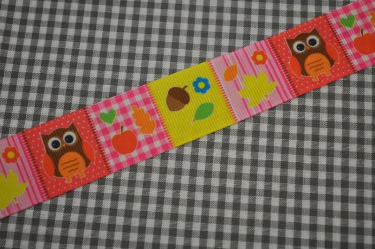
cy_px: 124
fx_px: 718
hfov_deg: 29.3
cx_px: 188
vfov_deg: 19.7
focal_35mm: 69
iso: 450
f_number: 5.3
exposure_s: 1/60
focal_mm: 46
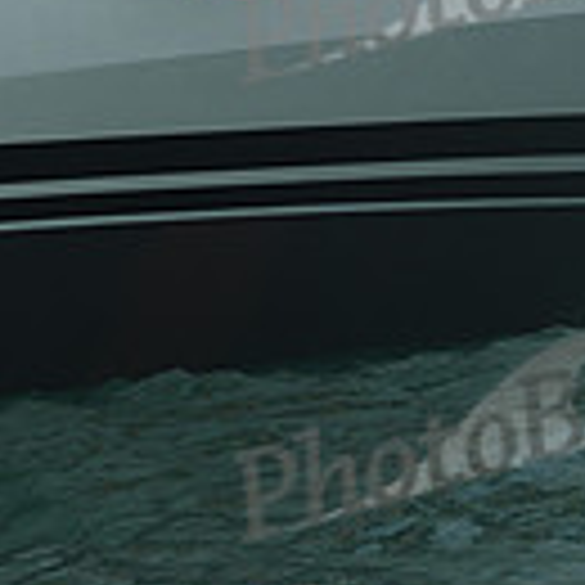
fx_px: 5086
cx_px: 4
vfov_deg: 6.5
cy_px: -205
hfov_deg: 6.6
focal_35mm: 266
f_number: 5.6
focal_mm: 70
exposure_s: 1/1250
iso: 320
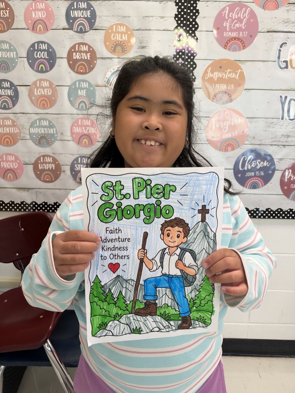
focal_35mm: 24
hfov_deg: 56.8
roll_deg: -1.6
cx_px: 148
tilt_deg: -11.8
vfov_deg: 71.6
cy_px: 196
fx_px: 273
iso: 200
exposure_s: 1/60
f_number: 1.8
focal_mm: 6.93
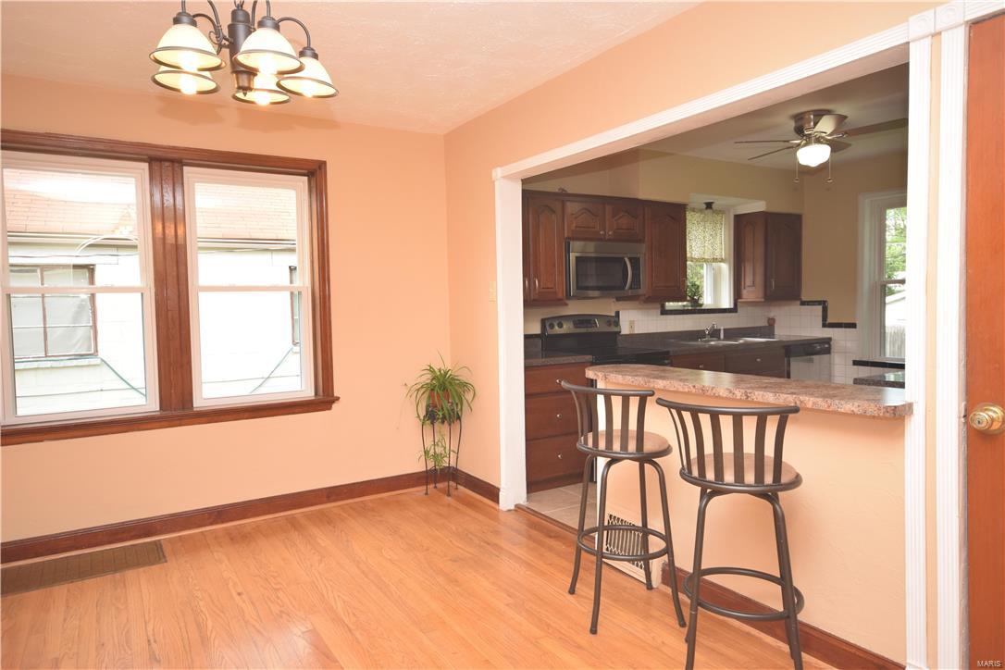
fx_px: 670
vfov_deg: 53.1
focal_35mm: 24
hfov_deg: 73.7
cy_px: 335
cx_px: 502
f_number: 5.6
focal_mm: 16
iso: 640
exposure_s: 1/125
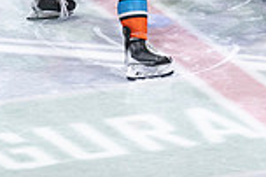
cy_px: -113
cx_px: 271
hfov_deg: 2.7
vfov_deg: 1.8
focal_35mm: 764
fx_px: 5639
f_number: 4
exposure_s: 1/800
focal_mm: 200
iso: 1250
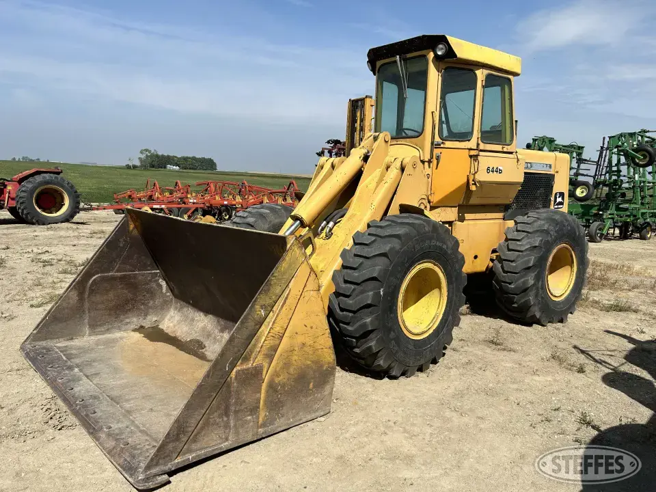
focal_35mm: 26
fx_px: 493
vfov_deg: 53.1
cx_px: 328
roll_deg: -2.2
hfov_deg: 67.3
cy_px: 246
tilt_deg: -7.0
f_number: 1.5
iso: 50
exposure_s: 1/5319
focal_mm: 5.7
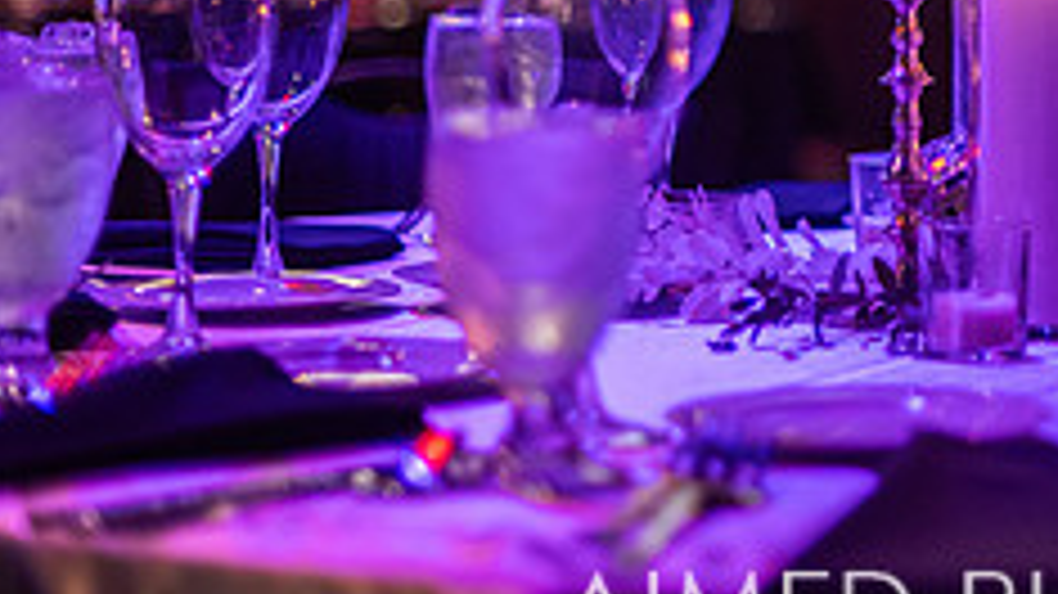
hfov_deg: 15.0
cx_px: 1227
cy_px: -172
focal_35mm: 139
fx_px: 3898
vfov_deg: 8.6
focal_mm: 50
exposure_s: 1/200
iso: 1250
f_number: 1.6
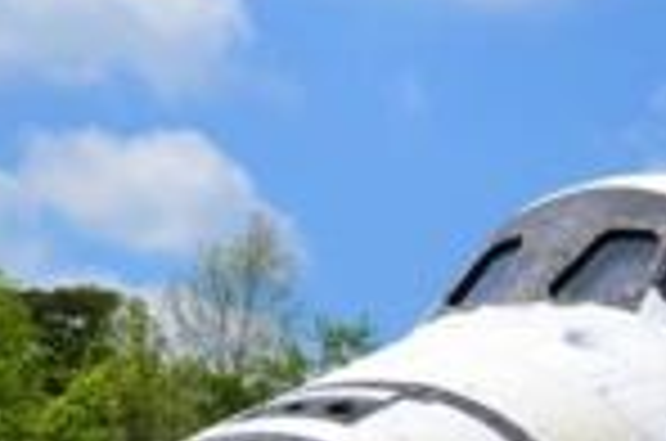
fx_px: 3120
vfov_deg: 8.0
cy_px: 533
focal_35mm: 169
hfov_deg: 11.3
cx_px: 1206
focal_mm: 26
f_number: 11
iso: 200
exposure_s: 1/500
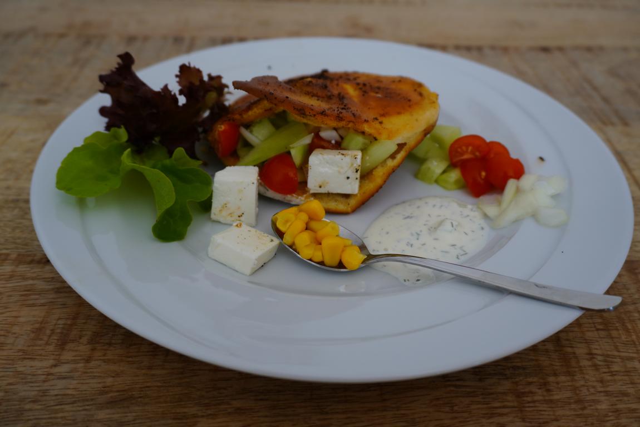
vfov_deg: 40.0
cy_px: 214
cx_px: 320
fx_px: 587
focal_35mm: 33
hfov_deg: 57.2
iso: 125
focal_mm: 22
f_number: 4
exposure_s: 1/60
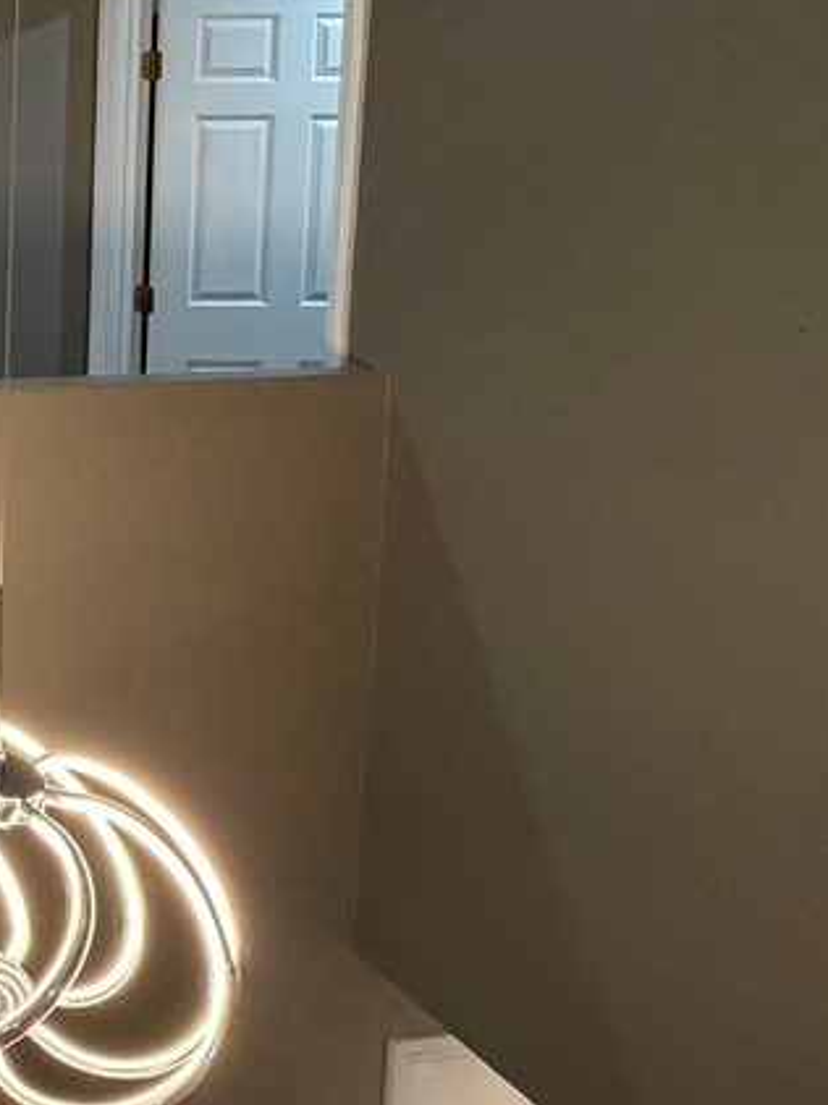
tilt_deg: -5.4
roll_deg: -0.1
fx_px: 1085
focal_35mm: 34
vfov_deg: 50.8
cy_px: 228
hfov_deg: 27.4
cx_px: -438
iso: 320
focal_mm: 2.22
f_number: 2.2
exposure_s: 1/60
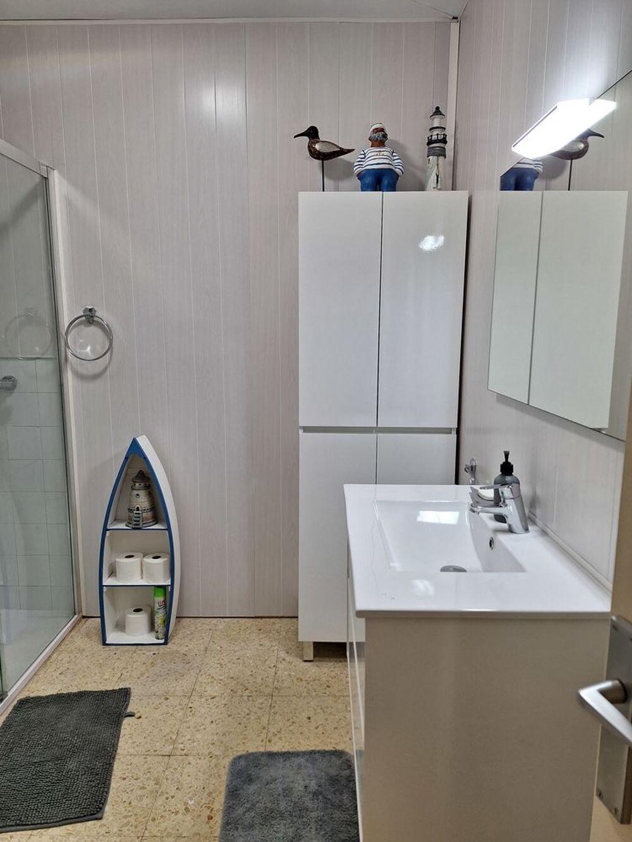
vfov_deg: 73.9
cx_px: 316
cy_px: 421
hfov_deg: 58.9
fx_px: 560
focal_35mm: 23
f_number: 1.8
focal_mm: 5.54
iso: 50
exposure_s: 1/50
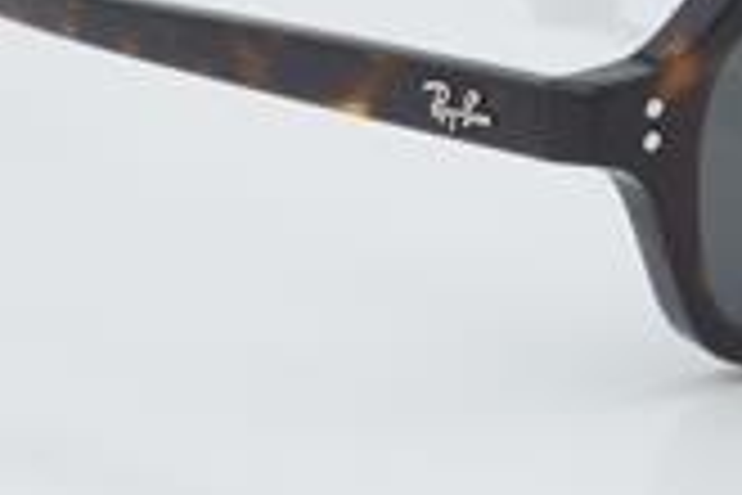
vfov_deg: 7.5
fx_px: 3751
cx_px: 679
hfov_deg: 11.2
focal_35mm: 182
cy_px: 76
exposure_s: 1/3
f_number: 32
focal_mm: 50
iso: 100
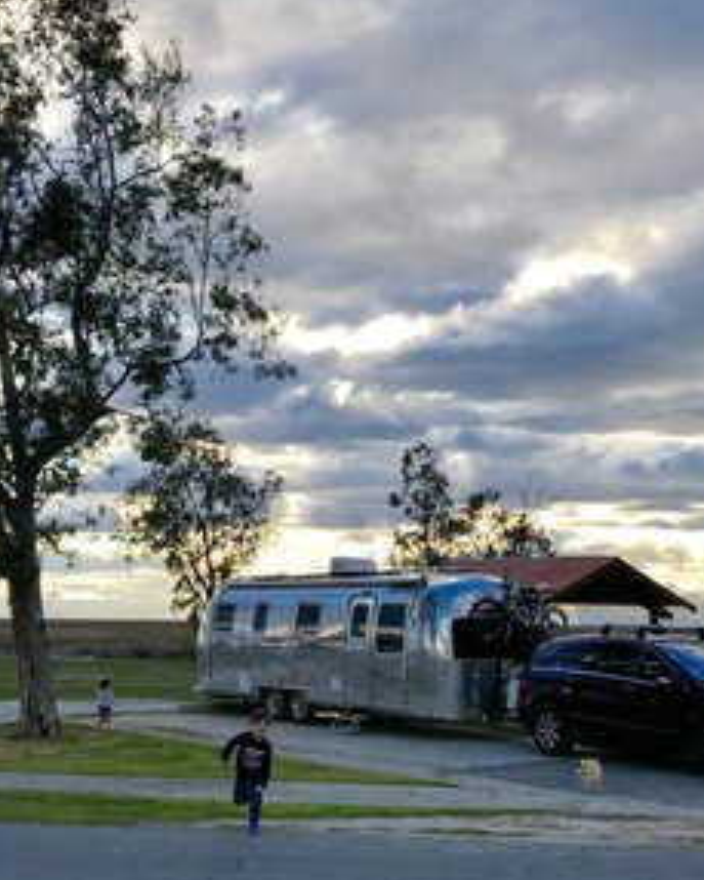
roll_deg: -0.4
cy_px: 311
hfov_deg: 29.7
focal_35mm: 51
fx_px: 1328
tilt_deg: +12.9
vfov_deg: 36.4
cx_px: 392
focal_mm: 4
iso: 20
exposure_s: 1/1245
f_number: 1.8
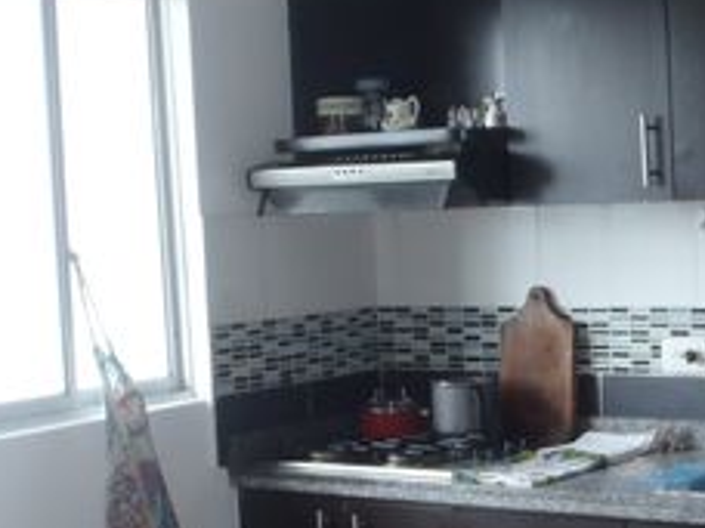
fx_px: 1670
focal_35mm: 82
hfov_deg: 23.5
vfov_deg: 18.0
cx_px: 567
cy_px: 333
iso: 100
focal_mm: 5
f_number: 3.5
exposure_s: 1/30
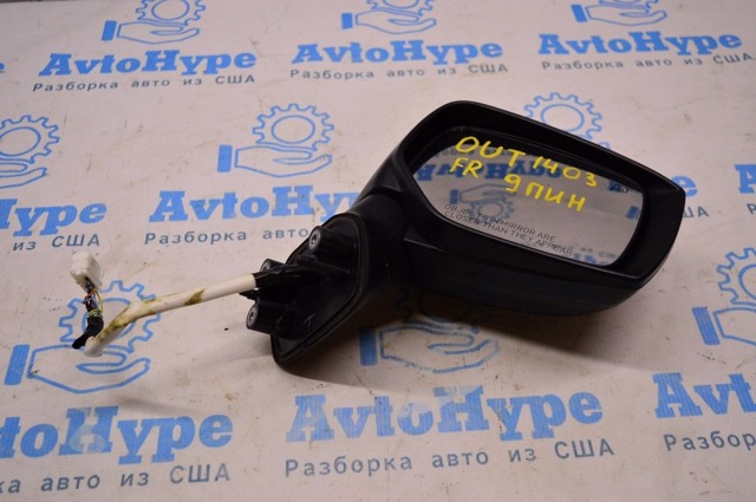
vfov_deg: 34.1
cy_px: 251
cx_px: 378
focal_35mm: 39
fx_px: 818
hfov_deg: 49.6
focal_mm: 26
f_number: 4
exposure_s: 1/400
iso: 1600
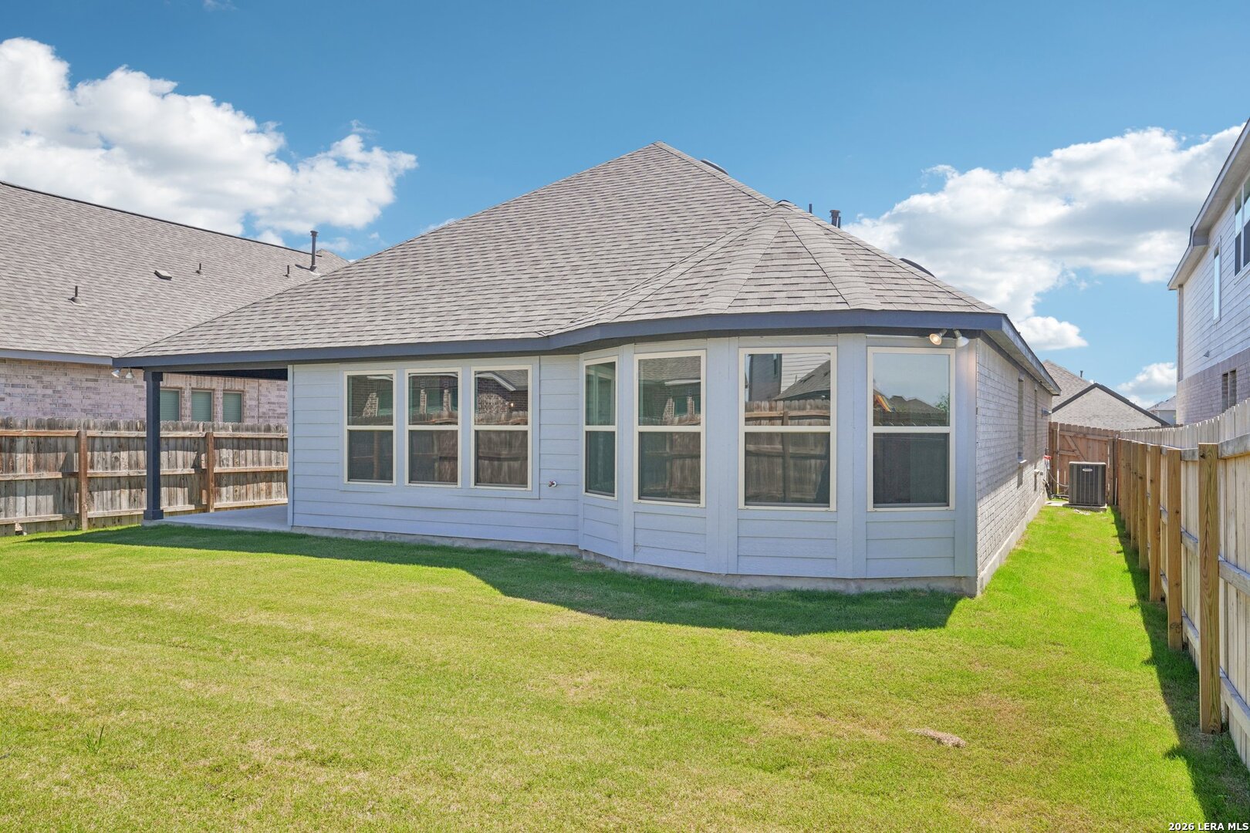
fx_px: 903
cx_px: 625
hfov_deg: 69.4
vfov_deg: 49.6
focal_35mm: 26
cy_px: 416
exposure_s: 1/350
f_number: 8
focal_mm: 26
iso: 200
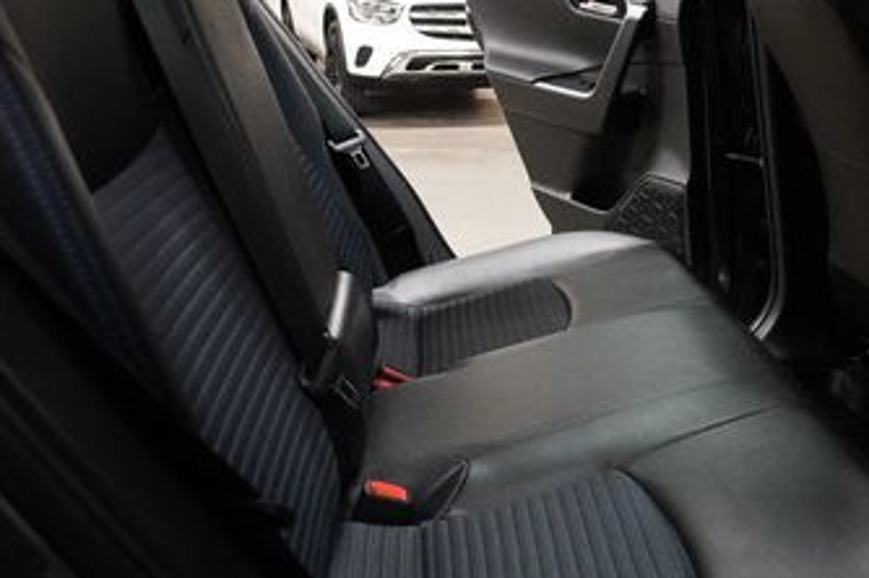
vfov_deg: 28.6
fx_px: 1109
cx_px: 635
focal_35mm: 46
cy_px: 120
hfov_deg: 41.7
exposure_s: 1/125
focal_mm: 16
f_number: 3.5
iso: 6400
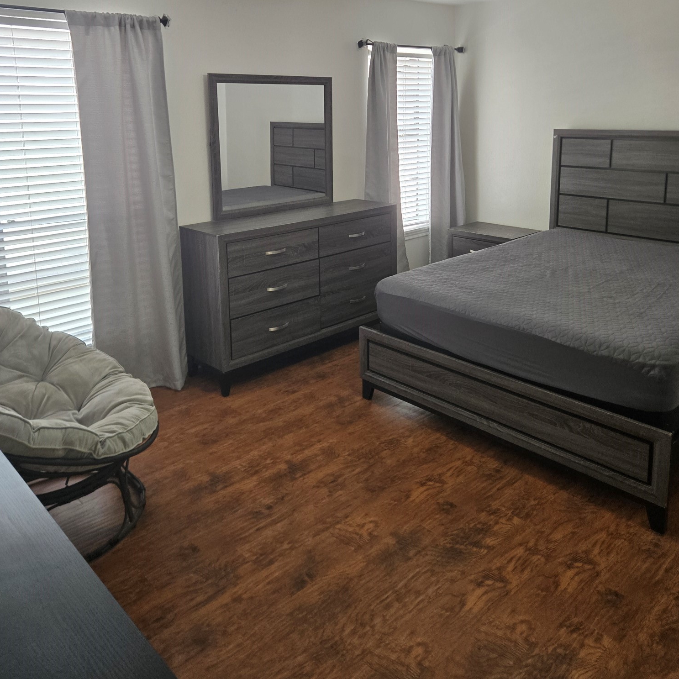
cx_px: 338
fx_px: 621
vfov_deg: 55.9
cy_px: 219
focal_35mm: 28
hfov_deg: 57.3
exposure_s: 1/120
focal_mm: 5.4
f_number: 1.8
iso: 125
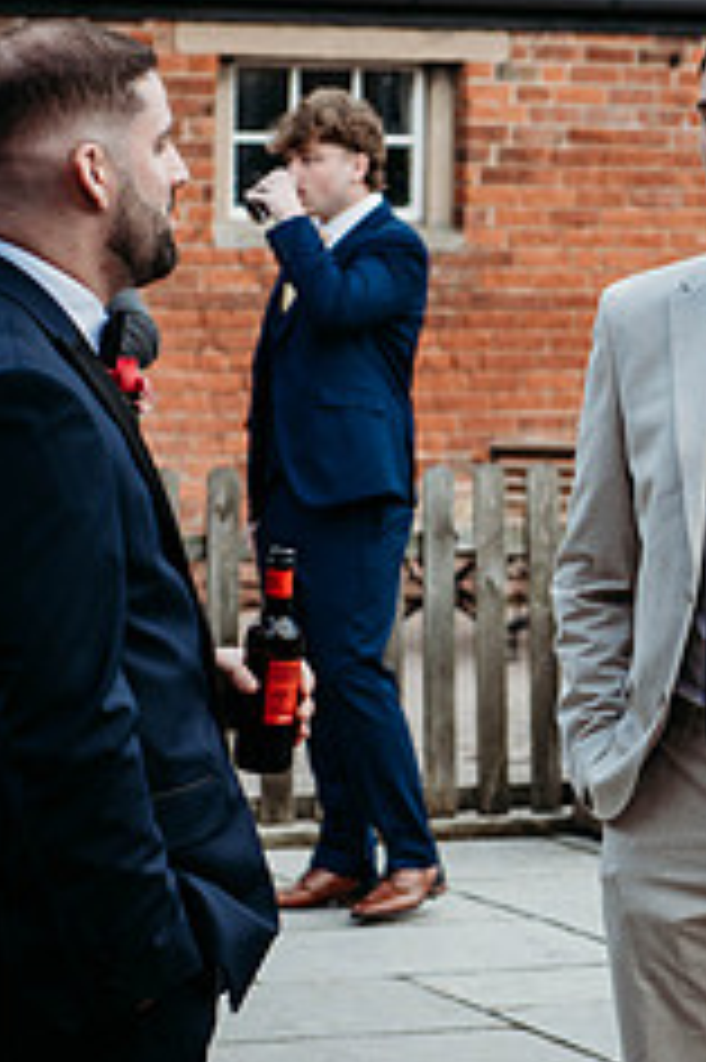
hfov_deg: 7.9
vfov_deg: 12.0
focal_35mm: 172
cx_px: 787
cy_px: 466
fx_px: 5067
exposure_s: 1/200
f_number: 4.5
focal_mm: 70
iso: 125
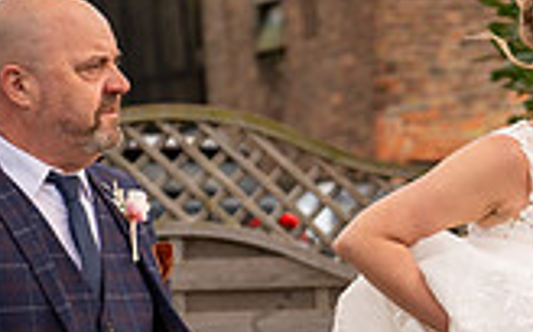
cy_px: 588
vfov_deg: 3.7
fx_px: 5034
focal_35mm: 347
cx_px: 595
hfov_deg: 6.0
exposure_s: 1/250
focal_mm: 70
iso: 100
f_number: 2.8
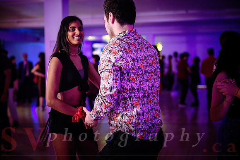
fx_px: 367
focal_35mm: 55
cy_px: 80
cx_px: 120
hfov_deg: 36.2
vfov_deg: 24.6
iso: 2000
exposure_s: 1/200
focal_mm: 55
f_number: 2
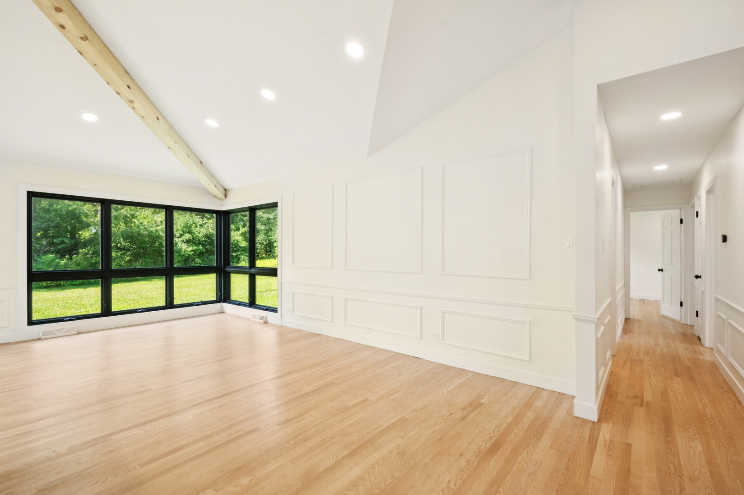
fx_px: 310
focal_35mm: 15
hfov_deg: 100.4
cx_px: 372
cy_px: 248
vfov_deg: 77.2
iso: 200
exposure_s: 1/30
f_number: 10
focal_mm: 10
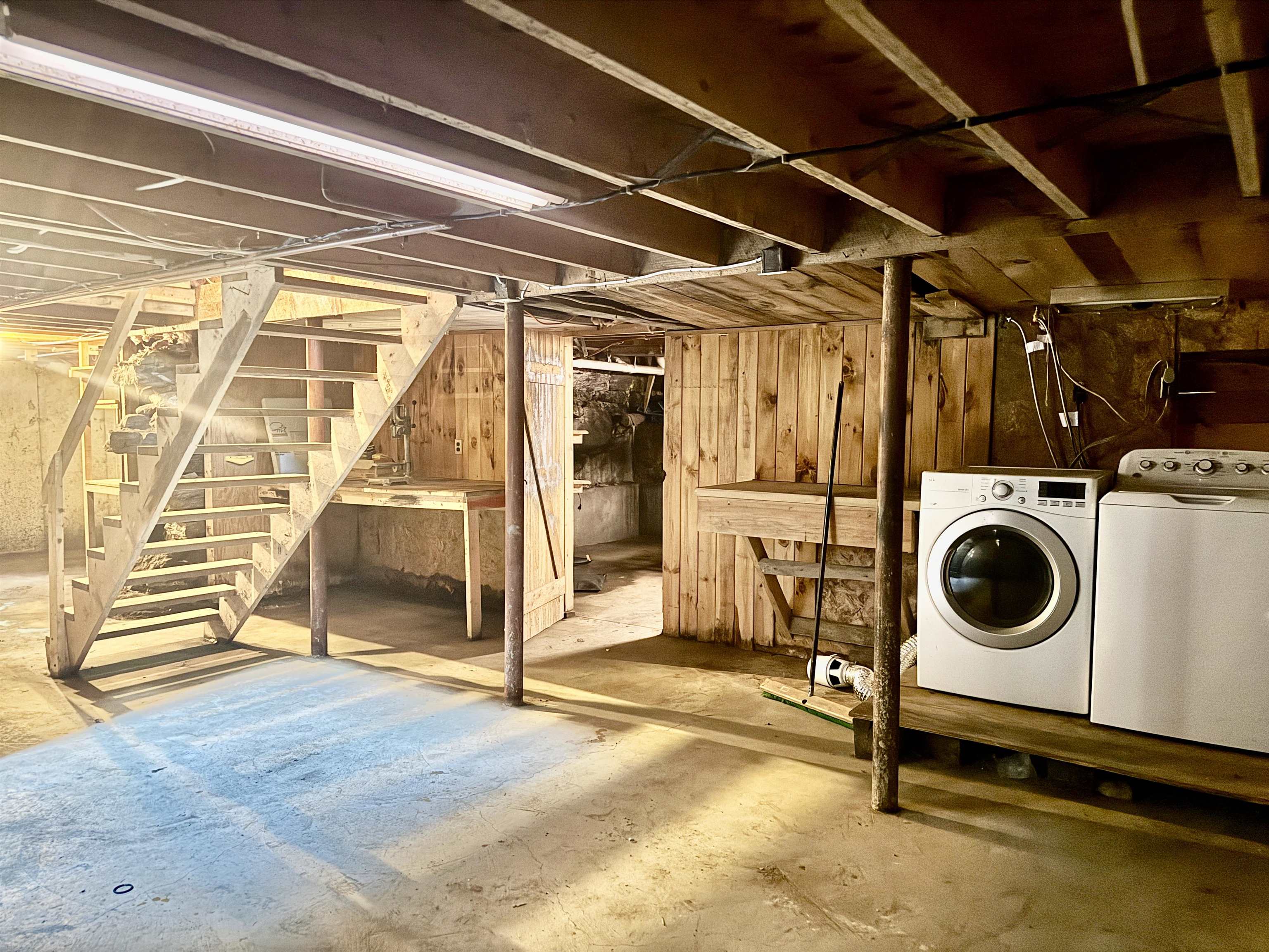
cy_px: 476
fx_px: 880
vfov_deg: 56.8
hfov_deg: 71.6
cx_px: 634
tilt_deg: -4.6
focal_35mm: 24
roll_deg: +0.6
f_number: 1.78
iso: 1600
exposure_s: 1/20
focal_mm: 6.76
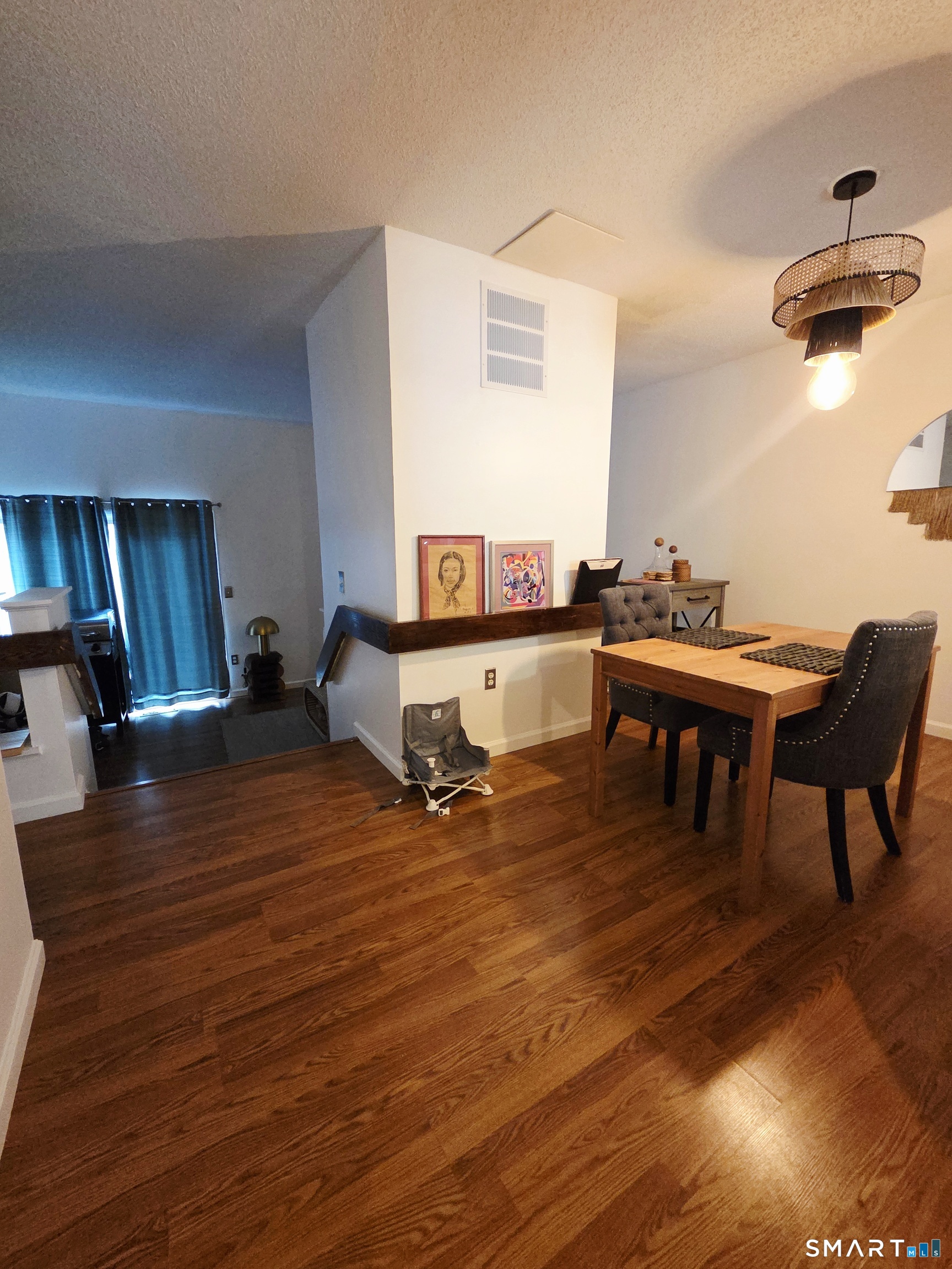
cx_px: 476
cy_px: 634
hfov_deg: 89.9
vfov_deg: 106.2
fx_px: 477
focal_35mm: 13
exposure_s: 1/60.2
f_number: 2.2
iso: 1600
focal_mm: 2.2
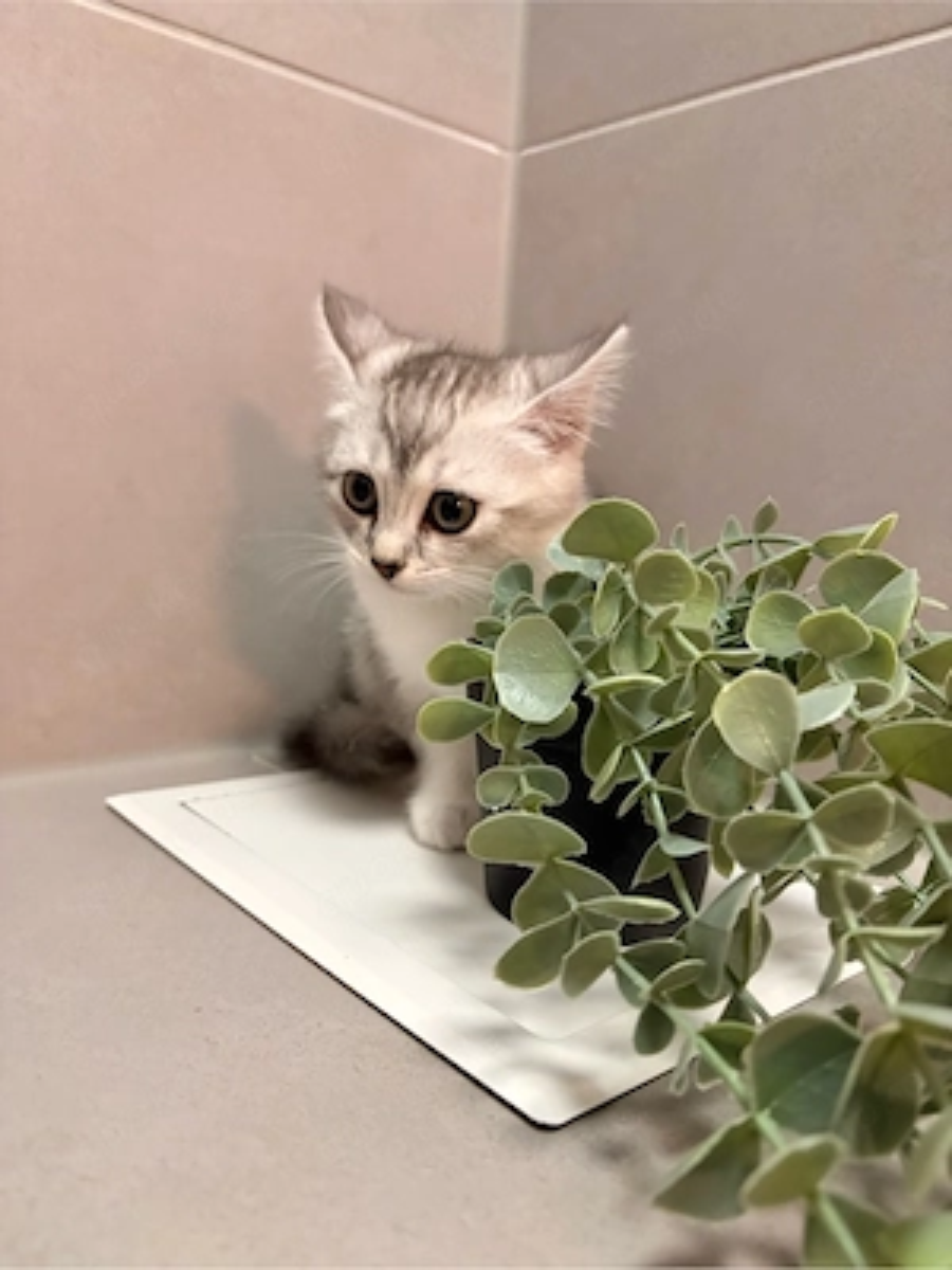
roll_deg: -4.0
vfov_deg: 67.3
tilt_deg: -7.4
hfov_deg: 53.1
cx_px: 476
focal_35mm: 26
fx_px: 953
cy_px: 635
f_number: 1.6
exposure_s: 1/50
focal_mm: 5.96
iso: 320
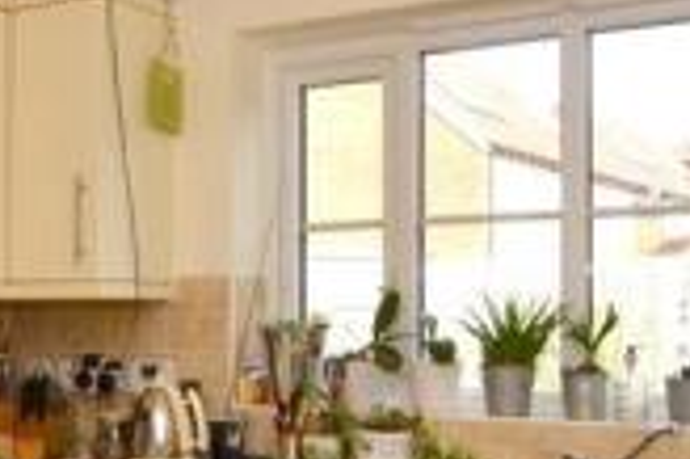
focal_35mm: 60
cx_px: 269
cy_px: 257
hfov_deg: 33.3
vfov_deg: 22.6
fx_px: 1149
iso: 640
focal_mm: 10
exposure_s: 1/125
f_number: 11
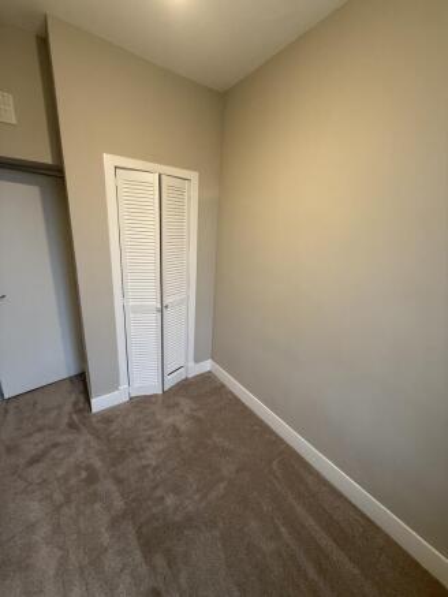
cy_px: 298
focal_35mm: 14
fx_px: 241
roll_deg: -2.2
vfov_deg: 102.0
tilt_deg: -12.5
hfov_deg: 85.7
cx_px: 224
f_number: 2.2
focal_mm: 2.22
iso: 200
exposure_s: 1/50
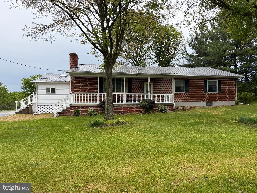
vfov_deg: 56.8
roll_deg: +0.1
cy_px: 96
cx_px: 128
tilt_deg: +1.8
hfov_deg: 71.6
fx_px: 178
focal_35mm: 24
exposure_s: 1/2445
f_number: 1.78
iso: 100
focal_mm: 6.76
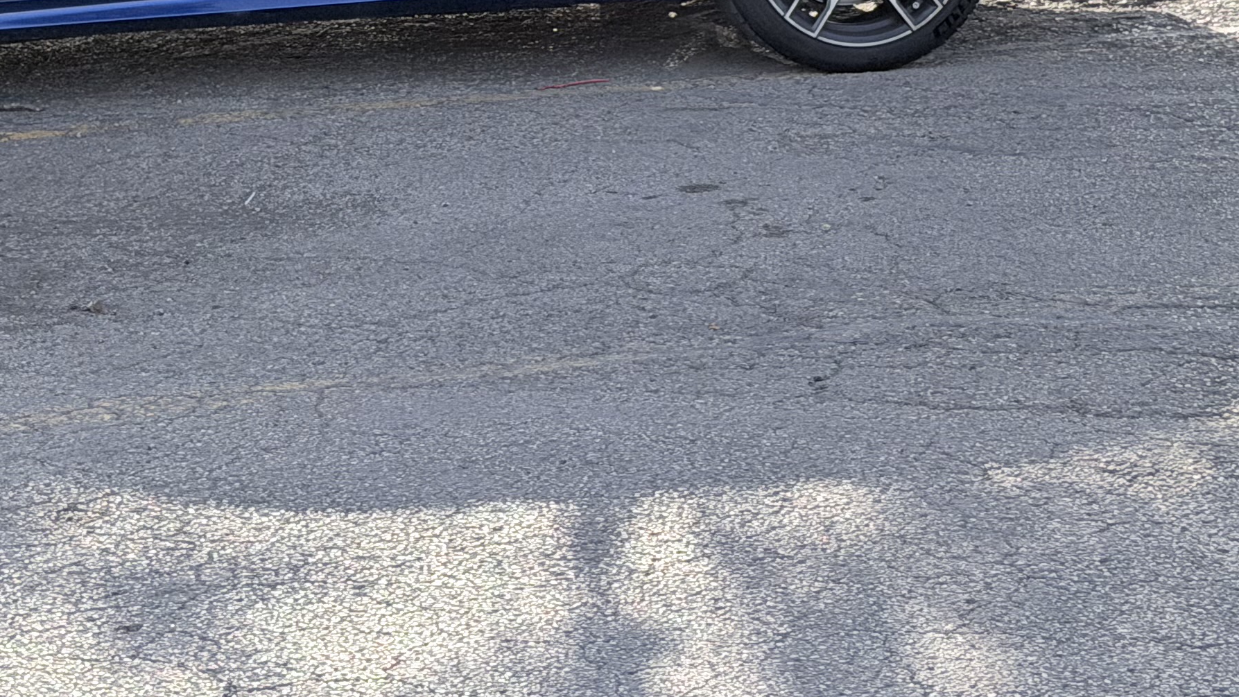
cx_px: 442
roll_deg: +2.1
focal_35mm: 118
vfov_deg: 10.0
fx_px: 3877
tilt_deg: -4.6
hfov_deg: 18.1
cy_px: -286
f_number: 1.78
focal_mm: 6.76
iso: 80
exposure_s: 1/1484
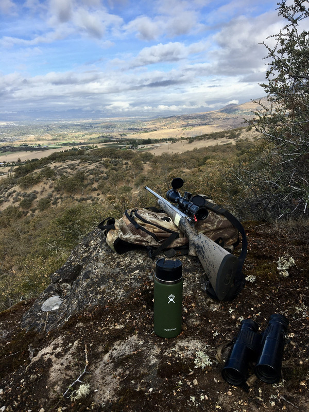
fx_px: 345
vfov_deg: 61.7
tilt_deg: -17.4
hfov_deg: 48.2
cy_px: 206
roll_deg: +2.5
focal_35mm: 29
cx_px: 154
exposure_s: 1/1451
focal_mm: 4.15
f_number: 2.2
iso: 25
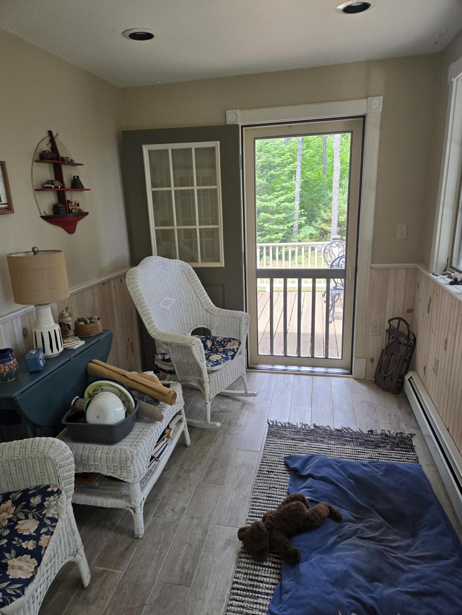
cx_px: 231
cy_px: 308
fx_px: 409
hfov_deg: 58.9
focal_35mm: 23
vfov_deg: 73.9
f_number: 1.8
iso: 125
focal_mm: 5.4
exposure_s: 1/180
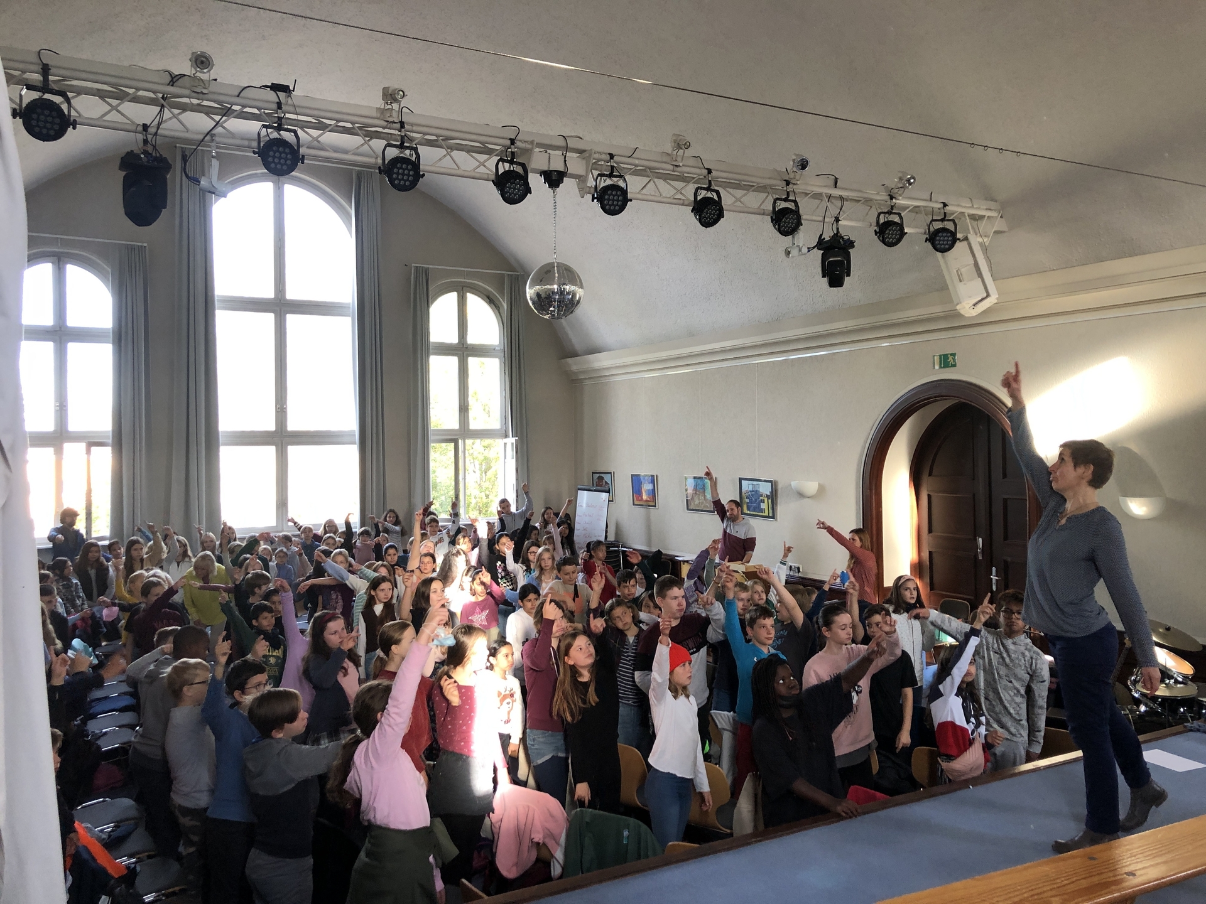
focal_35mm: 28
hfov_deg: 63.4
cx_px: 603
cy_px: 452
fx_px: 976
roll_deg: +1.0
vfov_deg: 49.7
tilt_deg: +0.8
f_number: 1.8
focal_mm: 4
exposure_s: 1/30
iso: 40
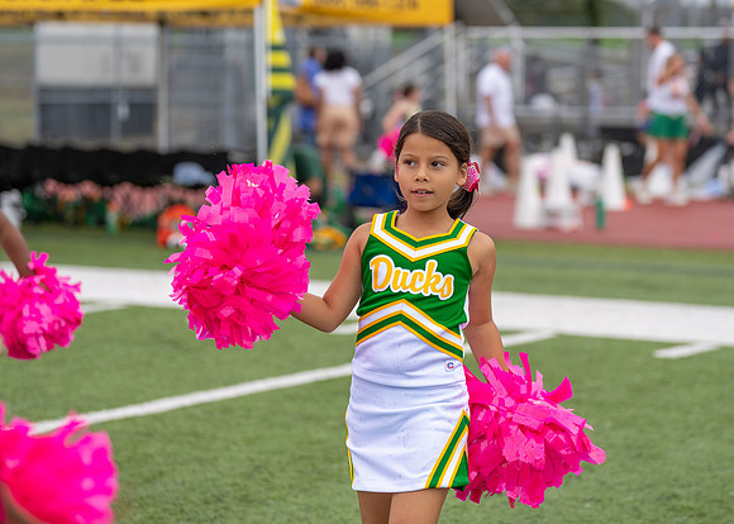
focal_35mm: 116
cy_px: 213
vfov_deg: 12.4
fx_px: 2411
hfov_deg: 17.3
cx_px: 405
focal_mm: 93
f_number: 2.8
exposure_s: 1/2000
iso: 500
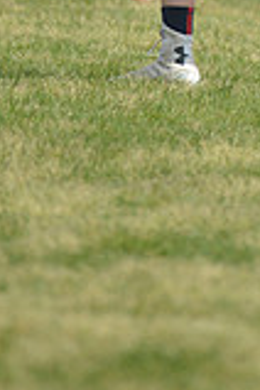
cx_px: 208
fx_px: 15046
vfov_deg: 1.5
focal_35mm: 1389
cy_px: -231
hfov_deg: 1.0
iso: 640
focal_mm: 380
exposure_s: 1/3200
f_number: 4
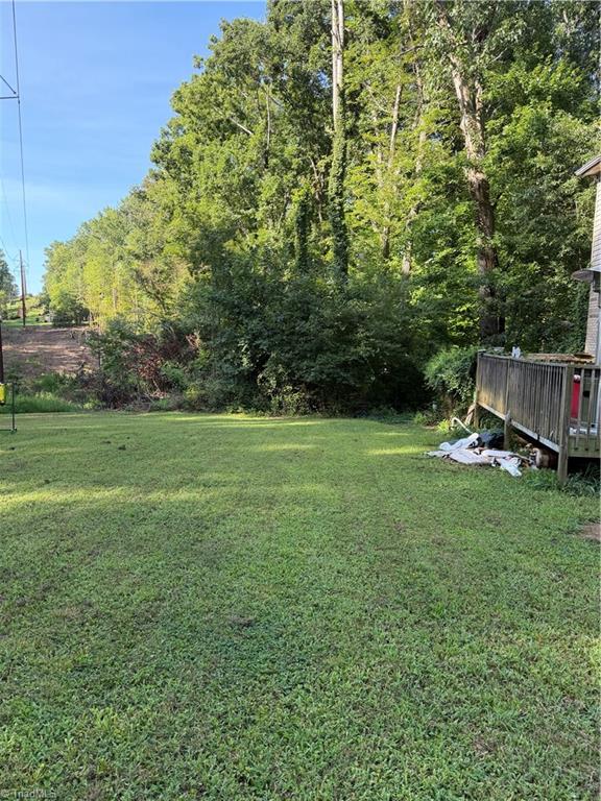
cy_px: 400
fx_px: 556
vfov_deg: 71.6
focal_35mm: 24
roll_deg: -0.8
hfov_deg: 56.8
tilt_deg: -6.9
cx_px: 300
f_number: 1.78
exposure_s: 1/507
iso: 100
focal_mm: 6.76
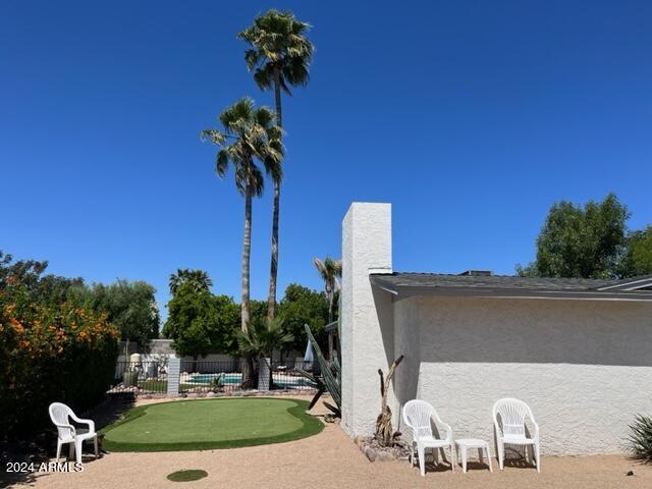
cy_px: 244
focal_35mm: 26
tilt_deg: +11.0
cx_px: 326
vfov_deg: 53.1
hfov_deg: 67.3
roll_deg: -0.4
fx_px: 490
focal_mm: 5.1
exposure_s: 1/5076
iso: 50
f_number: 1.6
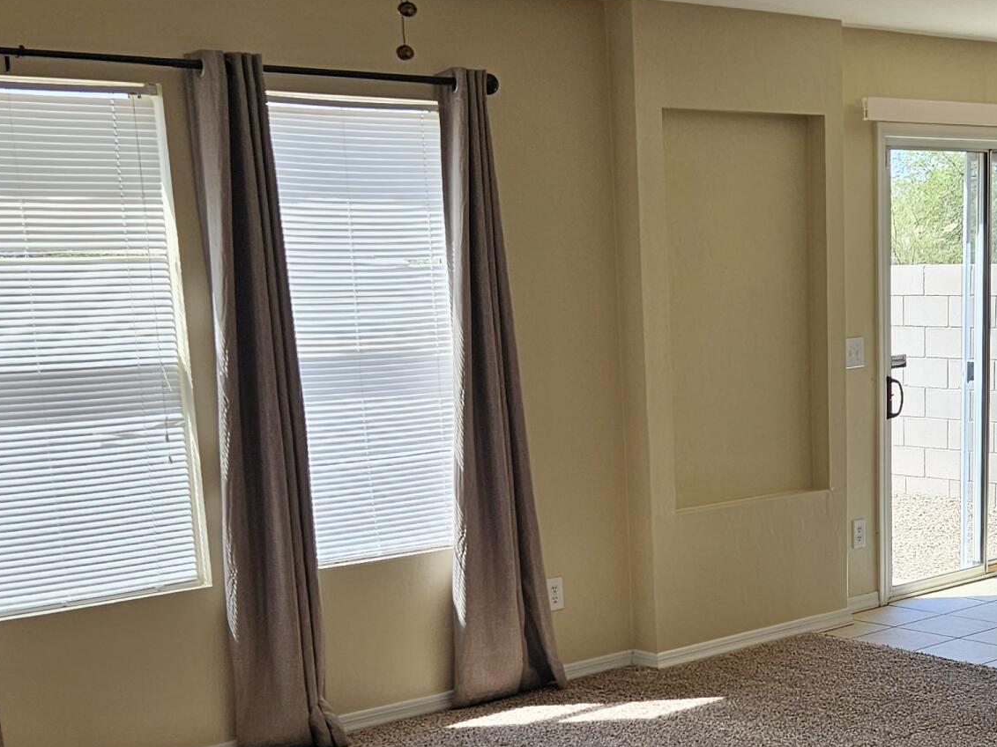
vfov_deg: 23.4
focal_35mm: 61
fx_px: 1757
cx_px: 794
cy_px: 661
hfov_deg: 30.9
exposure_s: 1/359
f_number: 1.8
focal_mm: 5.4
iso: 64
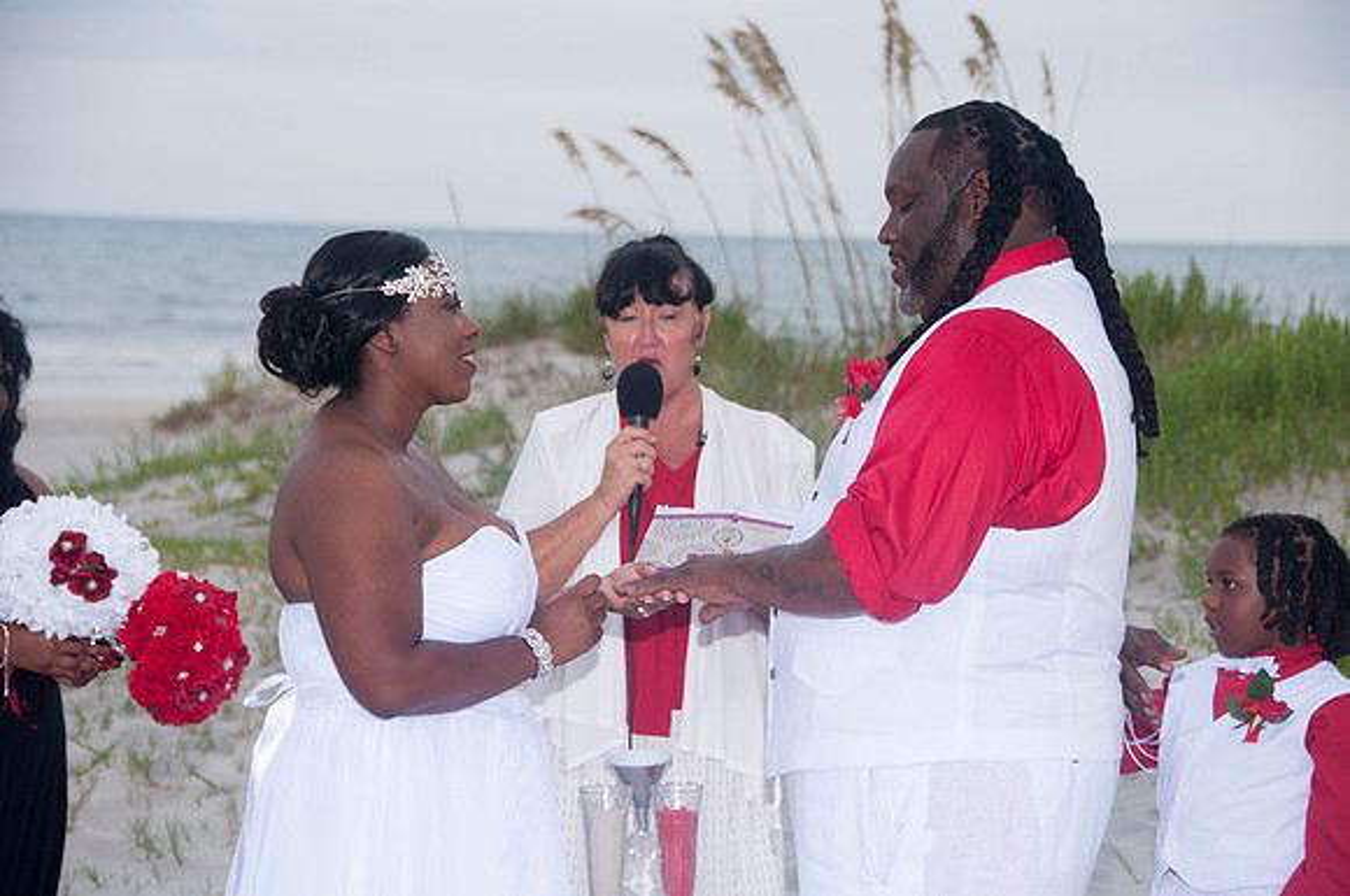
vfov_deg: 11.4
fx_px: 4494
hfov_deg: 17.1
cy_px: 448
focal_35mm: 120
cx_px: 675
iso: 200
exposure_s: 1/125
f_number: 5.6
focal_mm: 80
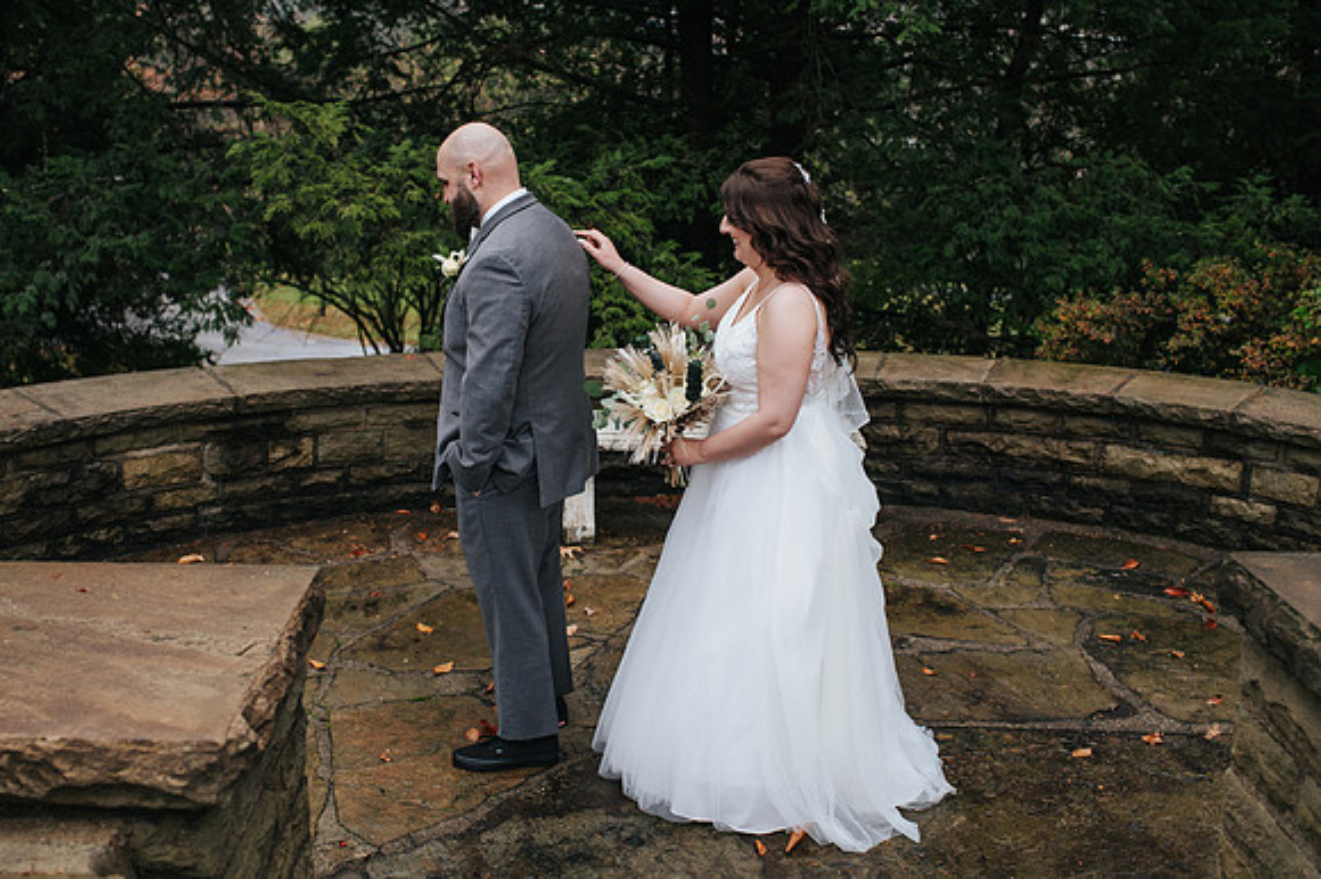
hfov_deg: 46.8
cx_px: 600
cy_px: 435
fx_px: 1524
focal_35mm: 42
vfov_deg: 32.2
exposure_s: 1/400
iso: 800
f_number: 3.2
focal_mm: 35
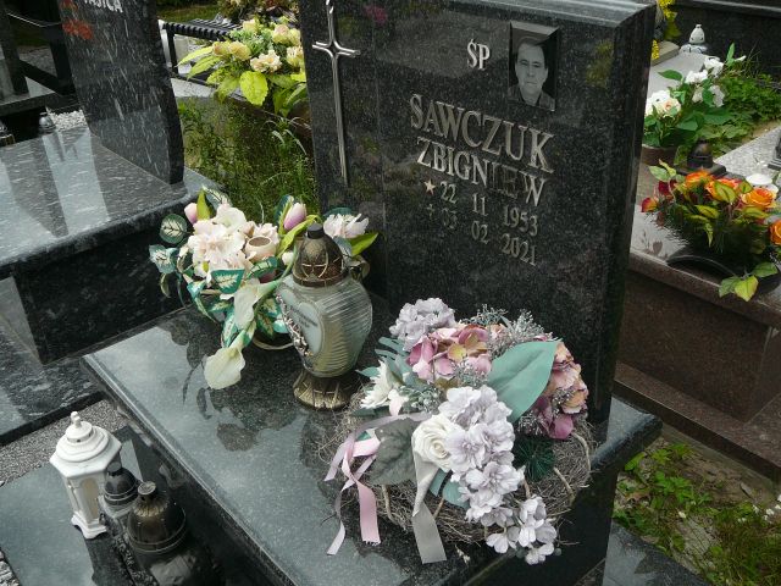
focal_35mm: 35
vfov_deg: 40.7
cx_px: 390
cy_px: 293
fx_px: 790
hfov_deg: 52.6
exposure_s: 1/640
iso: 80
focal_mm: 5.2
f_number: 2.8
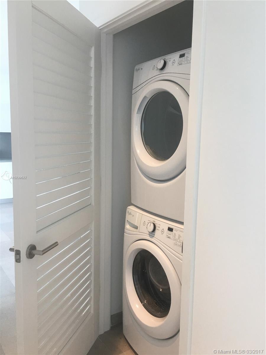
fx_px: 297
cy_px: 178
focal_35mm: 29
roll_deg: -1.3
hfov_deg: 48.2
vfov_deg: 61.7
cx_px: 133
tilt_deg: -7.2
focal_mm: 4.15
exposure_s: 1/15
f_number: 2.2
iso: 40
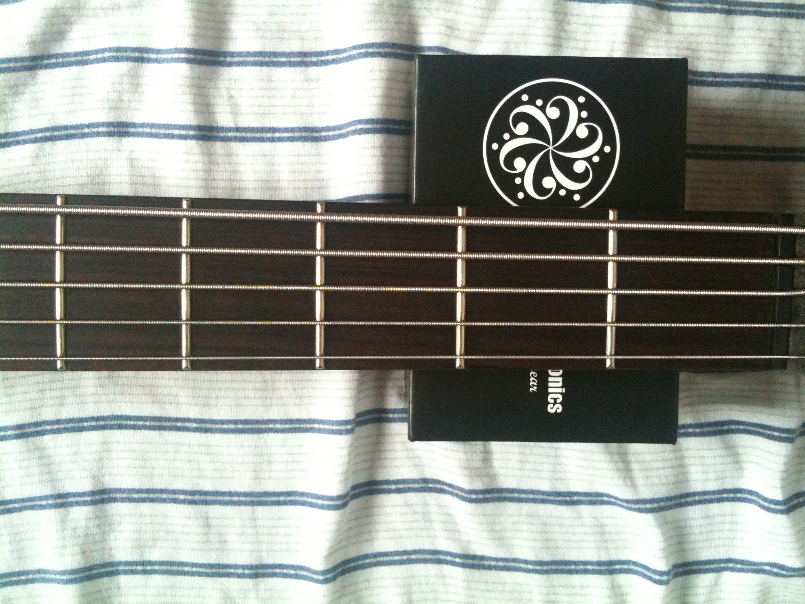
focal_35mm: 36
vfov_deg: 39.7
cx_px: 411
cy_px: 297
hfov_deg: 51.4
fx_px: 837
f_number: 2.8
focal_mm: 3.85
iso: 250
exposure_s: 1/15
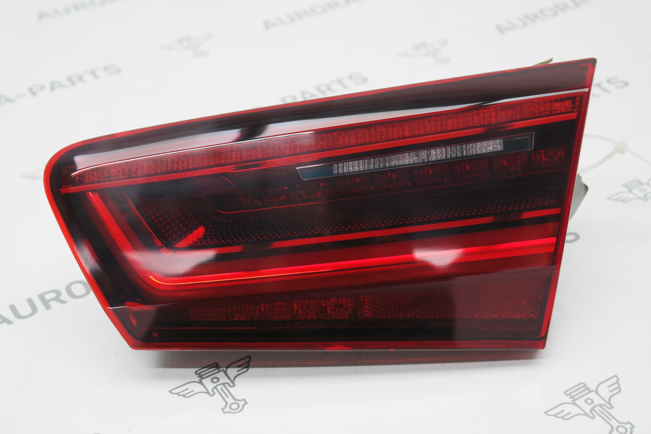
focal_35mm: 61
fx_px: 1103
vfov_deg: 22.3
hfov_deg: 32.9
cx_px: 326
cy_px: 217
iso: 800
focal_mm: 40
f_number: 5
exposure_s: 1/60
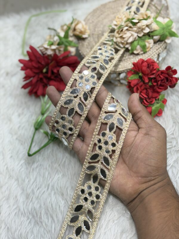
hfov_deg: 30.3
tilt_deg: -56.1
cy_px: 120
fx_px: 331
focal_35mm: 48
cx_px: 90
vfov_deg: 39.7
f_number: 1.78
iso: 80
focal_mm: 6.76
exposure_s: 1/249
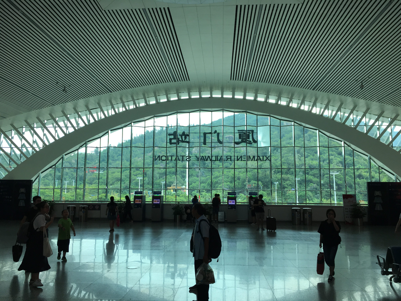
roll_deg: +1.5
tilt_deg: +7.7
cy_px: 150
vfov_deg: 48.2
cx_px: 200
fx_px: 336
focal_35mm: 29
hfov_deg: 61.7
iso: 40
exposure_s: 1/100
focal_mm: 4.15
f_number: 2.2
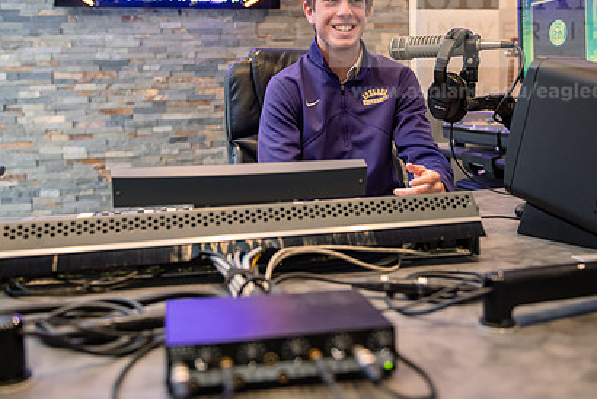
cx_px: 285
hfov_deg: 47.4
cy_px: 122
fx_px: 680
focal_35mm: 41
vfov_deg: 32.3
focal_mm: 29
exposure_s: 1/80
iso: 1250
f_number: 2.8
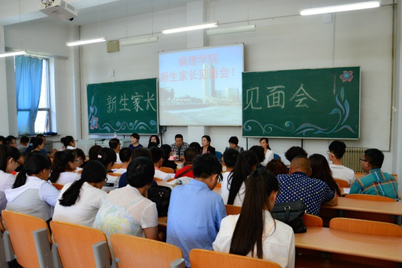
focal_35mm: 27
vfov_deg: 47.9
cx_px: 201
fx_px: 301
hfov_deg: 67.4
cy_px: 134
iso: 450
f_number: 6.3
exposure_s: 1/15
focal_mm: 18
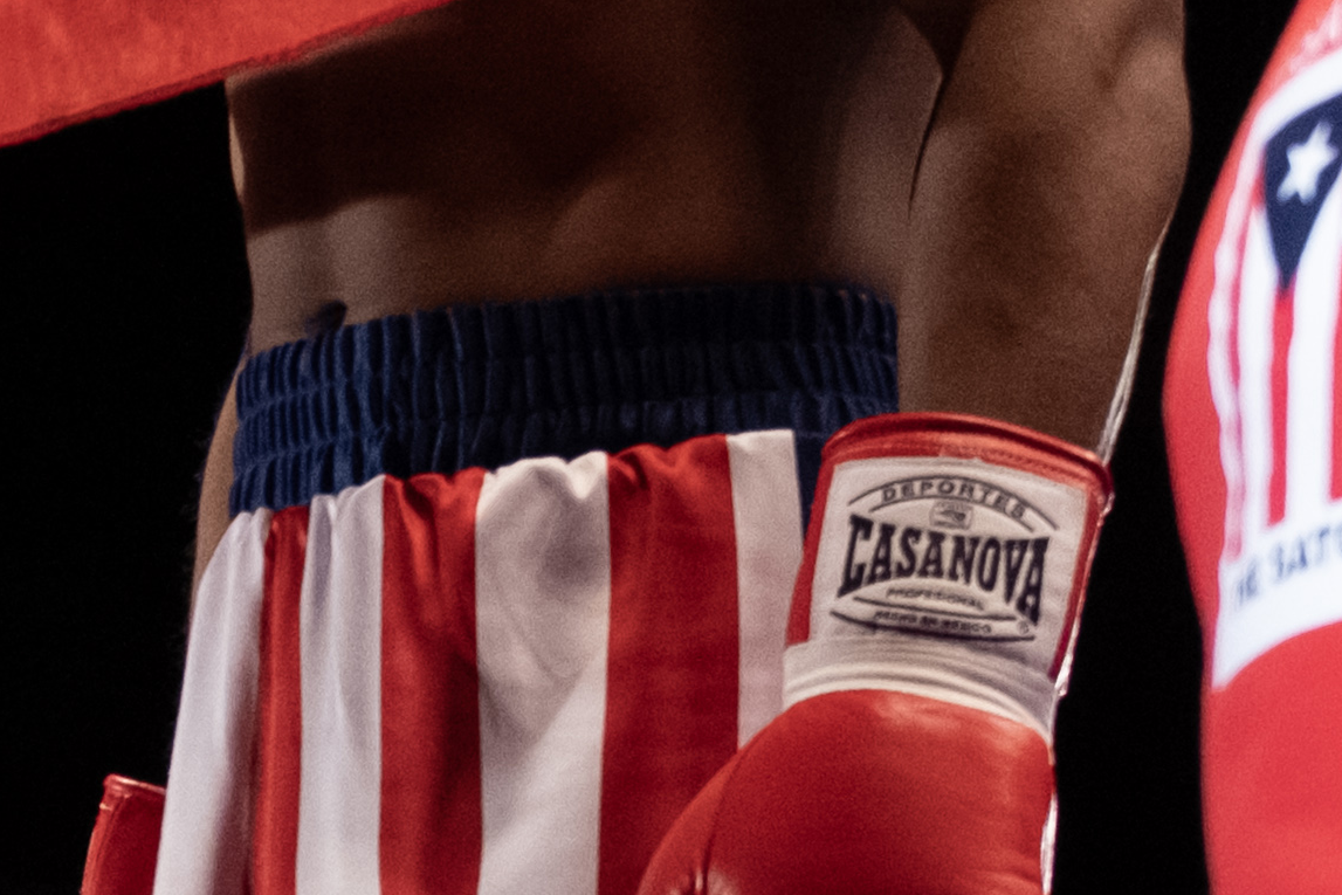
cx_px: -1711
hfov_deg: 4.9
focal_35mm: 408
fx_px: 15210
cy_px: 858
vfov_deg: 3.4
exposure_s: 1/250
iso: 2000
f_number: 4
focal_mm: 50
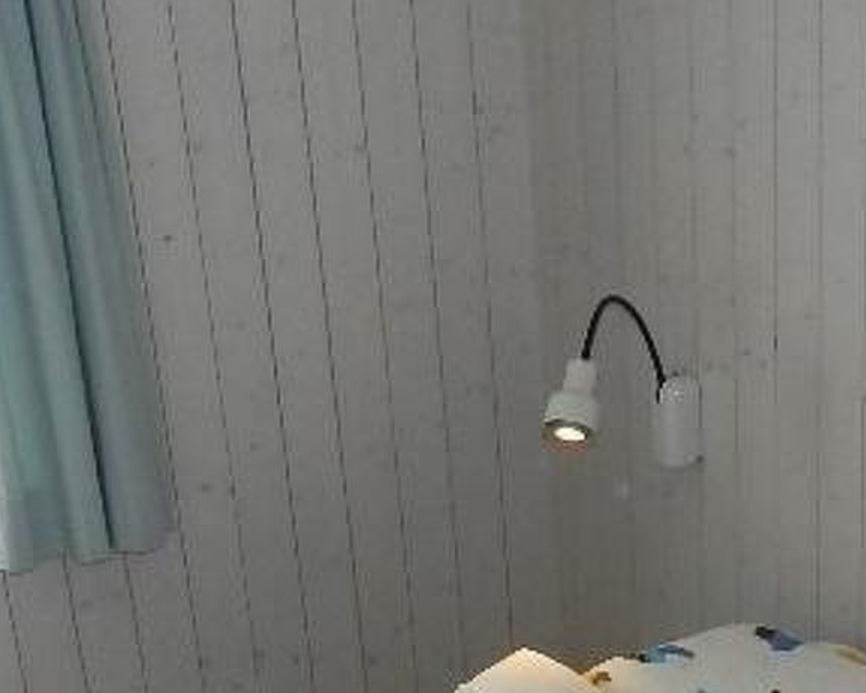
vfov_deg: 17.9
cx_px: 491
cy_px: 910
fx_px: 2050
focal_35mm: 80
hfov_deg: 23.8
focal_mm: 4
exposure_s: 1/250
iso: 160
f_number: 3.4
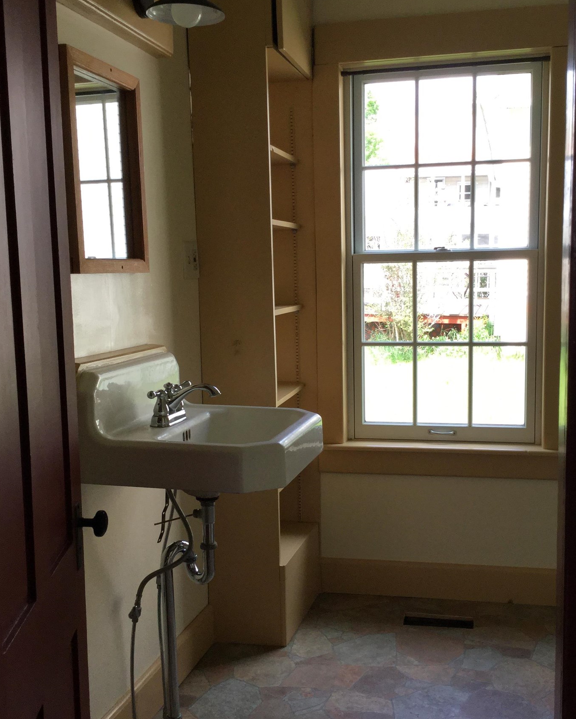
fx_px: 874
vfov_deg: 44.8
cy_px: 387
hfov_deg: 36.5
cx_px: 306
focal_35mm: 41
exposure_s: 1/120
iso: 50
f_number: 2.4
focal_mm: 3.3
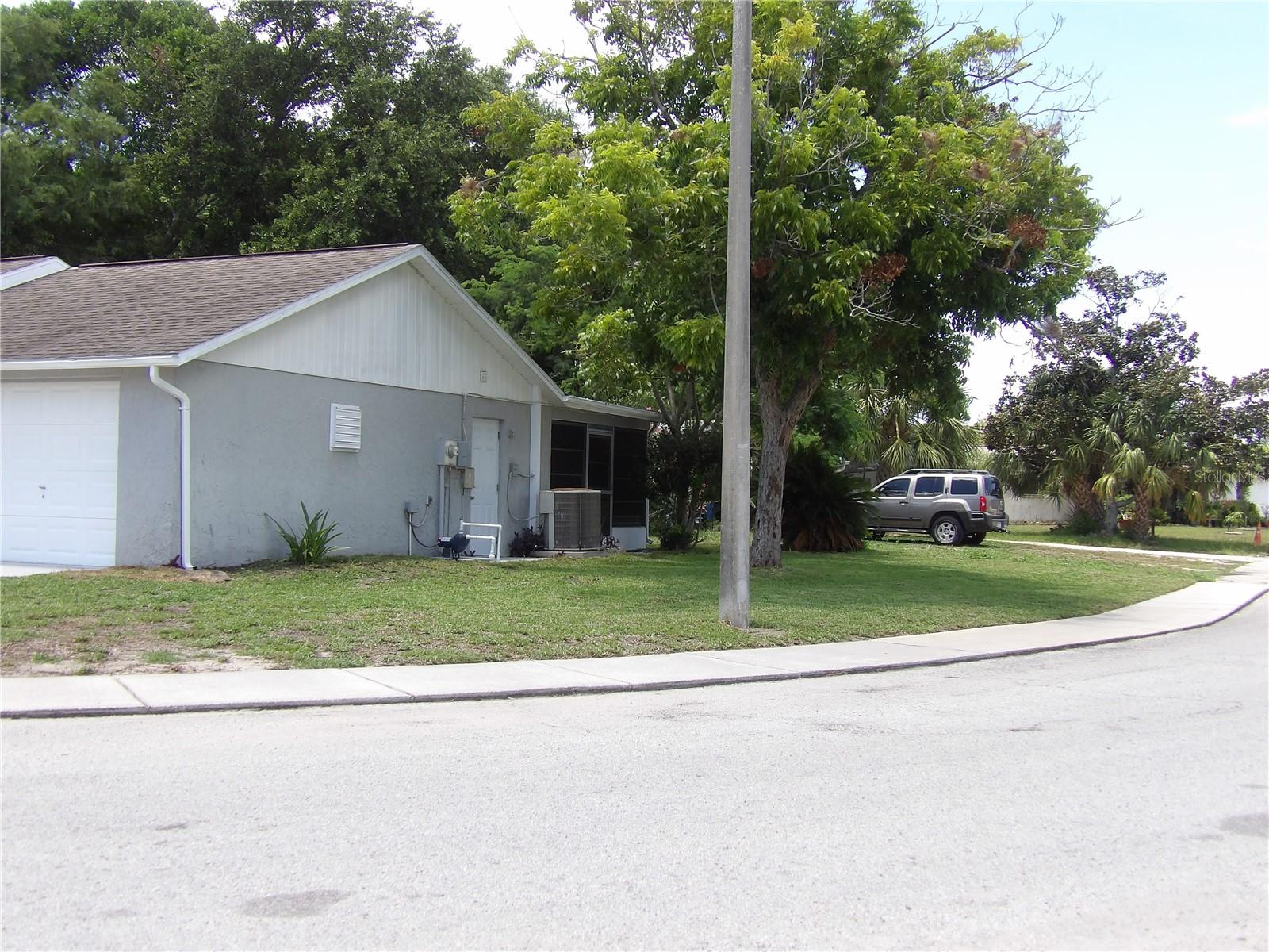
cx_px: 634
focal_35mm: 39
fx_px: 1430
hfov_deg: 47.9
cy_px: 476
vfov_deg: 36.8
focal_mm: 7
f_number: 3.7
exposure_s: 1/310
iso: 100
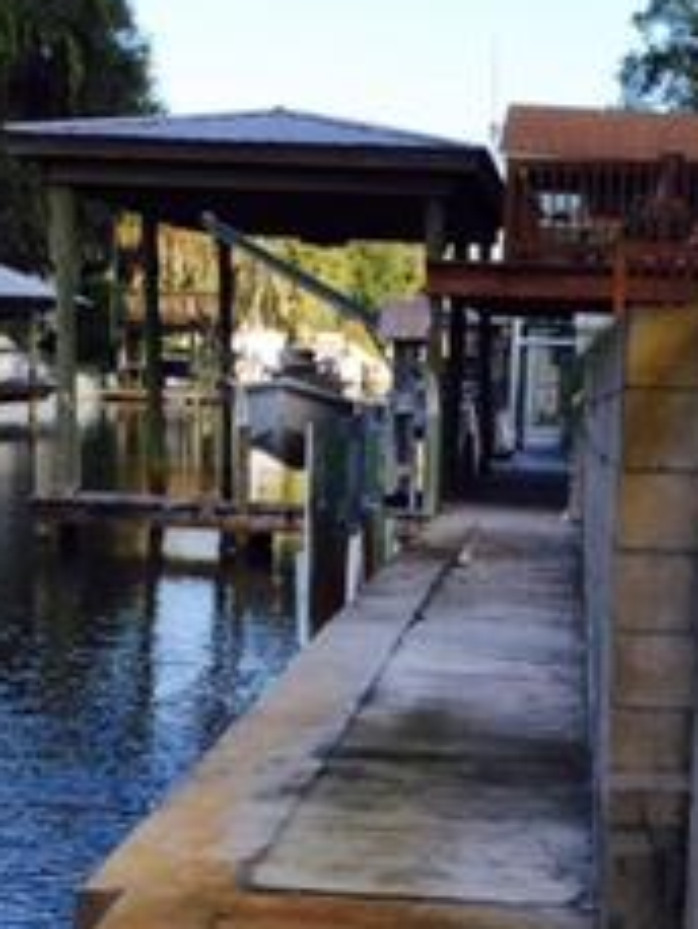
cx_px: 365
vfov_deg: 23.2
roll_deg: -3.0
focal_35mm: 81
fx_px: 2176
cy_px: 909
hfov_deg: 18.2
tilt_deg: -13.3
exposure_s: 1/638
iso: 32
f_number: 2.2
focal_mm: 4.15
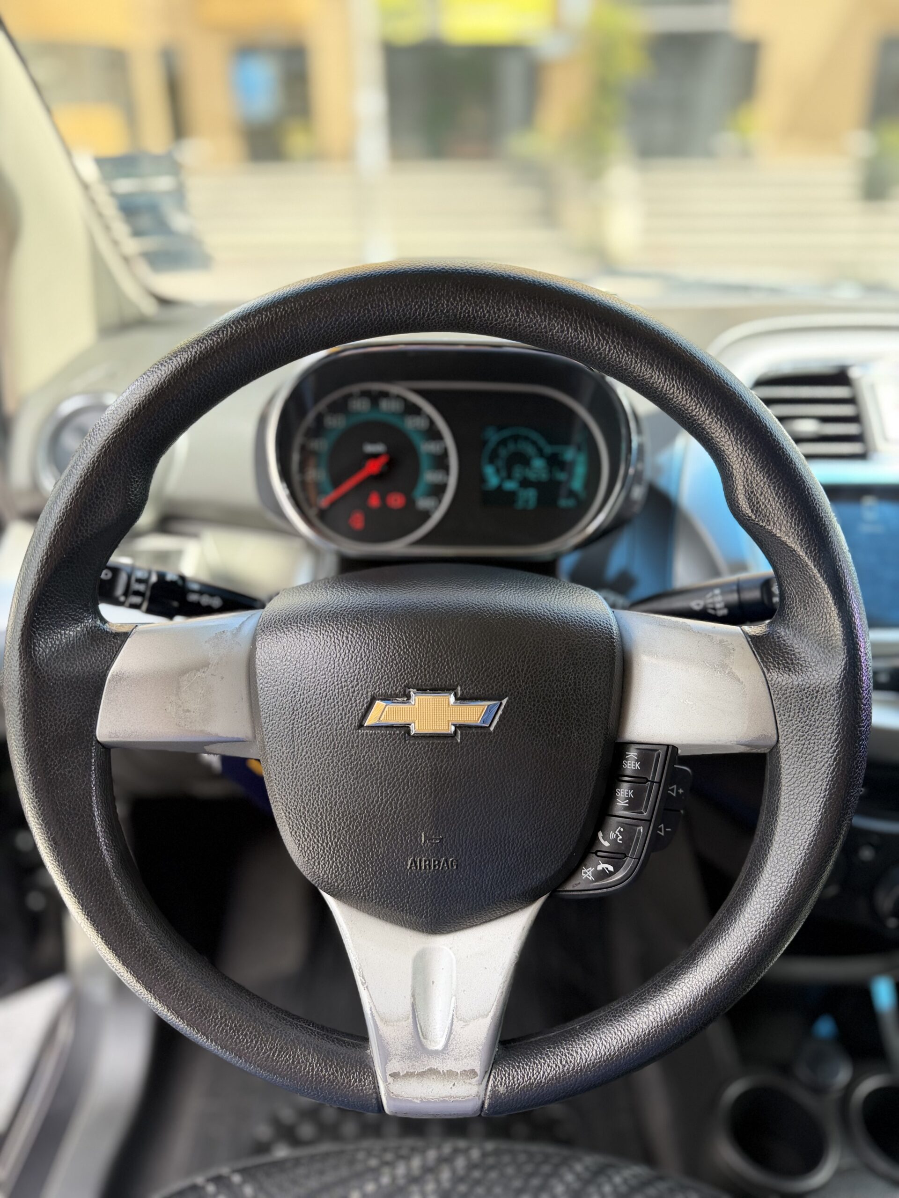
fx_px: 831
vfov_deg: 71.6
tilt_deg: -26.9
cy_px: 599
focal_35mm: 24
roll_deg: +1.3
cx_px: 450
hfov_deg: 56.8
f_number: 1.78
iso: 125
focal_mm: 6.76
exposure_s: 1/212
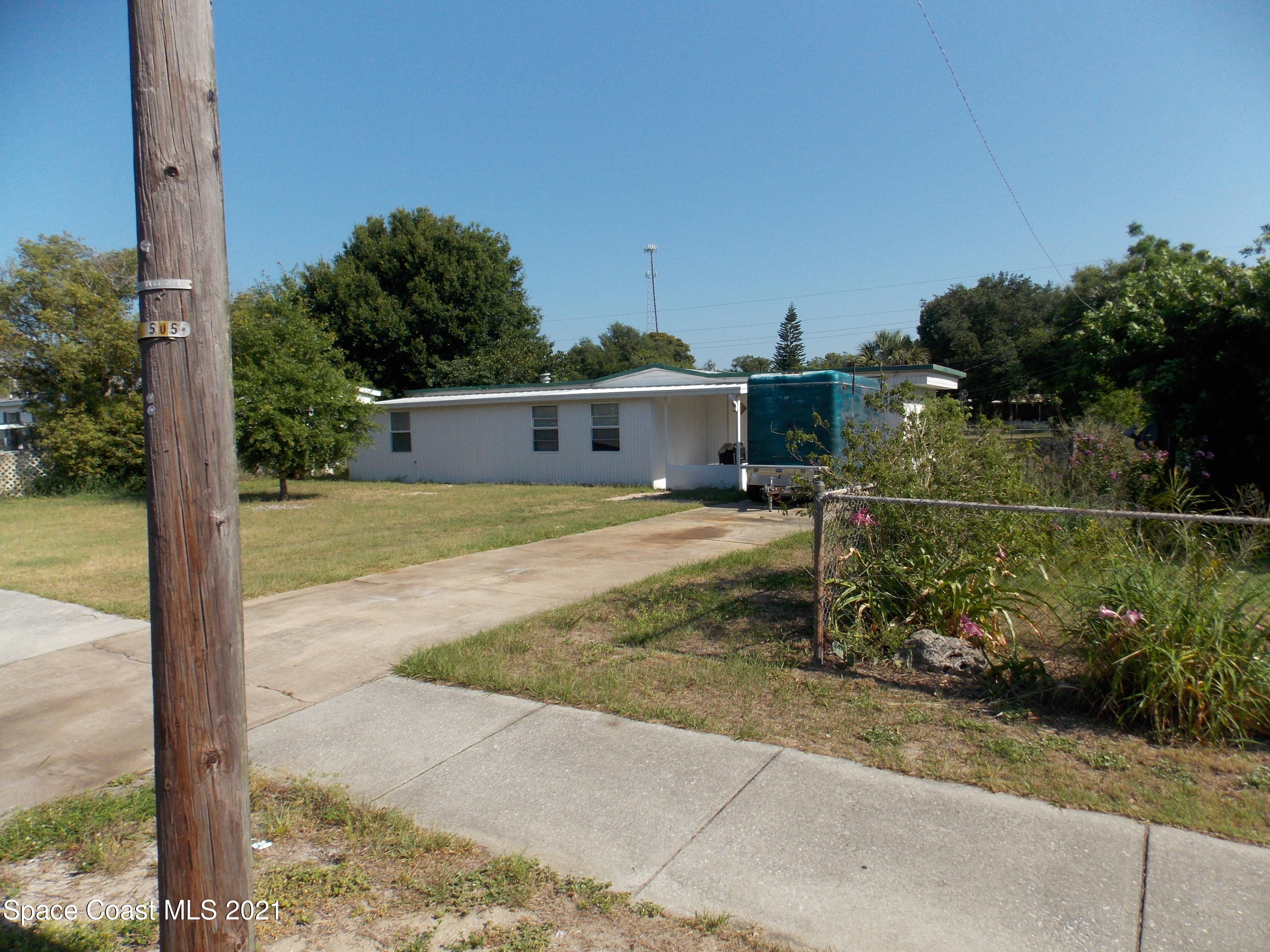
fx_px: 844
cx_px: 635
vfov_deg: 58.9
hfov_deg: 73.9
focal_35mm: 23
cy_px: 476
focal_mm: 4
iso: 80
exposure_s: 1/1000
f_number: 3.1
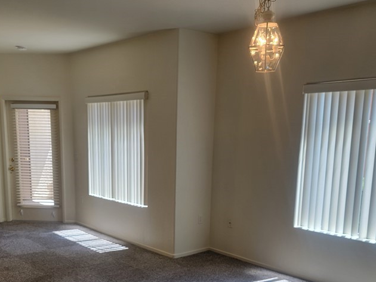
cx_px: 176
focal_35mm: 39
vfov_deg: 35.9
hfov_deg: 47.8
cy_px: 218
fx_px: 424
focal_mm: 6.7
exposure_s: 1/120
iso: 32
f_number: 1.8
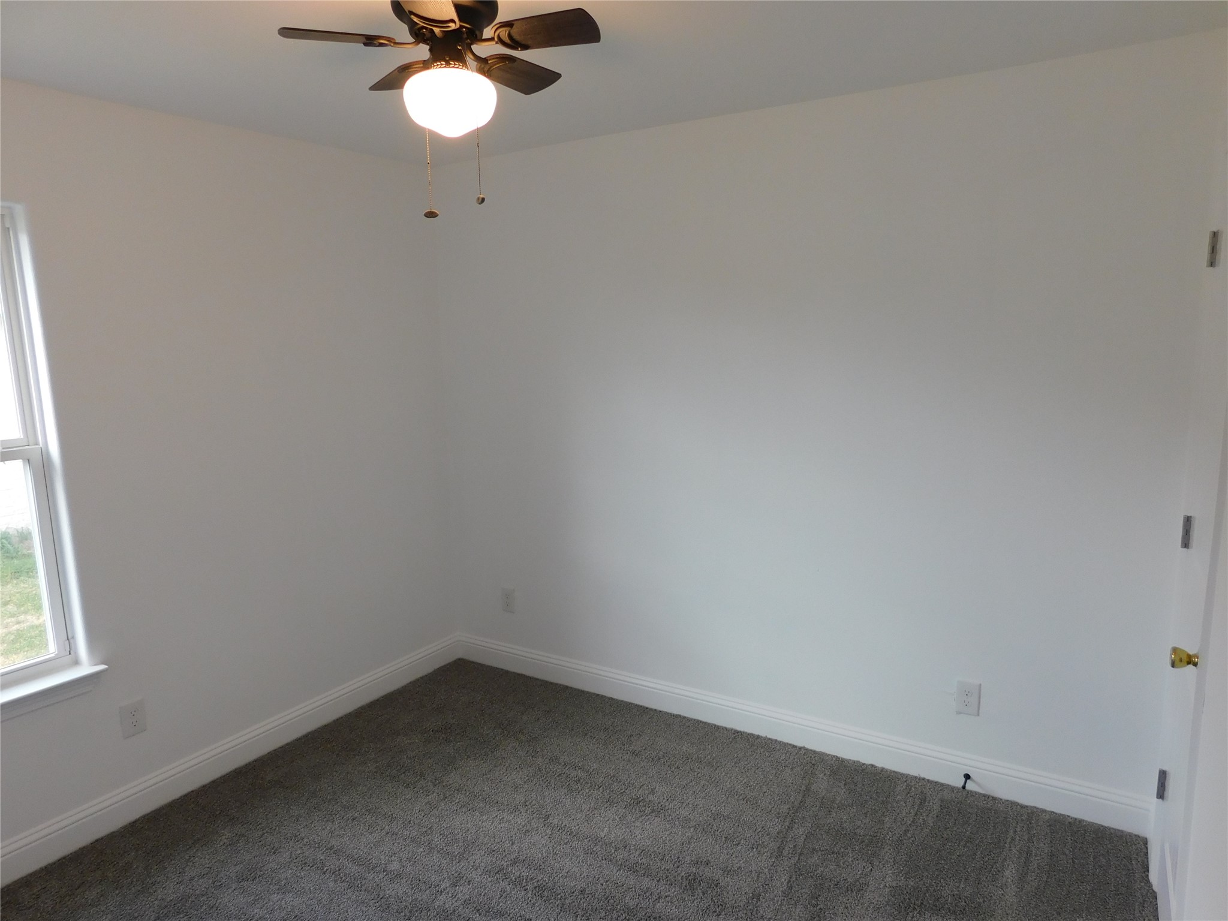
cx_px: 614
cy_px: 460
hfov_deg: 73.9
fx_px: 816
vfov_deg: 58.9
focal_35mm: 23
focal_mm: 4
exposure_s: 1/50
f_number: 3
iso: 125
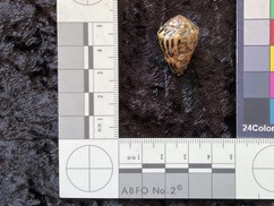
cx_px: 189
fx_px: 333
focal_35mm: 42
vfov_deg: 34.2
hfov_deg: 43.9
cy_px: 73
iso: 50
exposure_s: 1/60
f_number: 1.8
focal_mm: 3
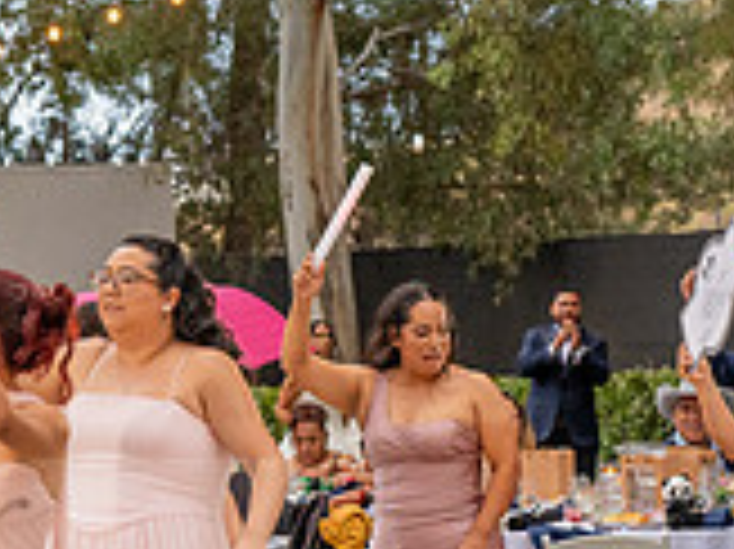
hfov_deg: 9.6
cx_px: -90
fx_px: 4344
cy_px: 565
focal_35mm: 205
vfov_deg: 7.2
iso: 1600
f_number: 4
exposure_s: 1/200
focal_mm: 60
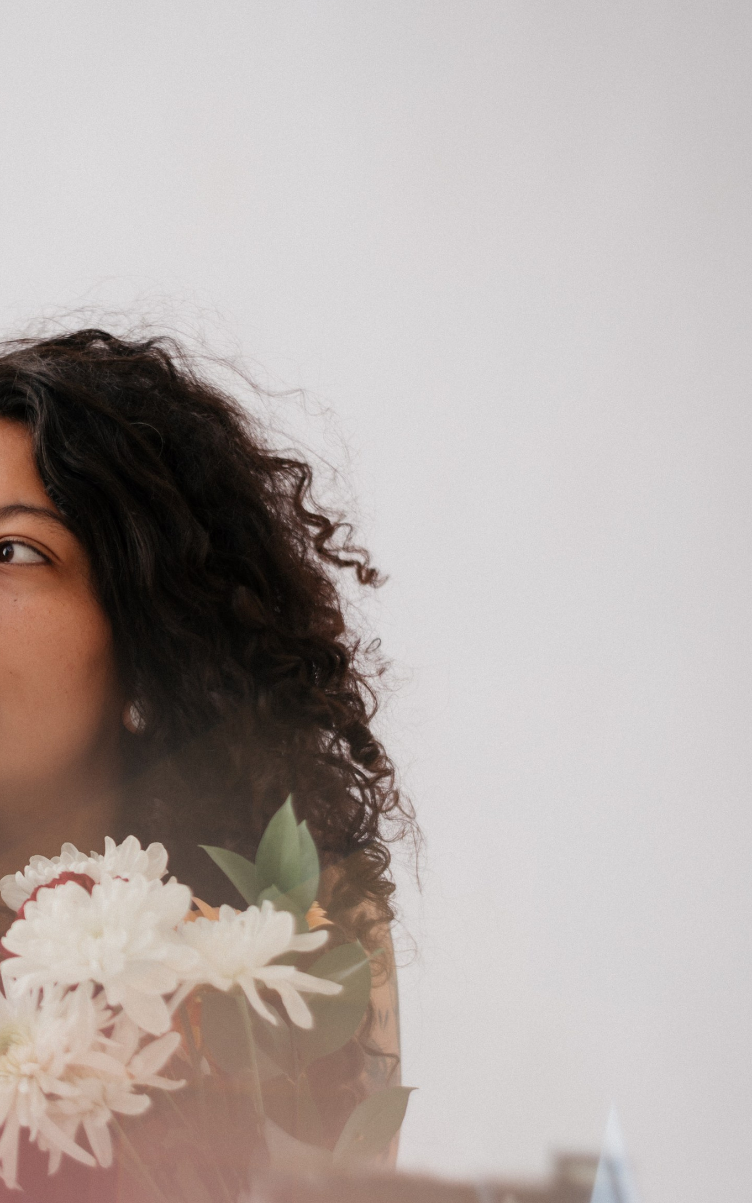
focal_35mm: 90
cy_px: 806
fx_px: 2951
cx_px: 86
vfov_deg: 22.9
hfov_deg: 14.4
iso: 160
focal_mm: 50
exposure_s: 1/125
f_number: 2.2
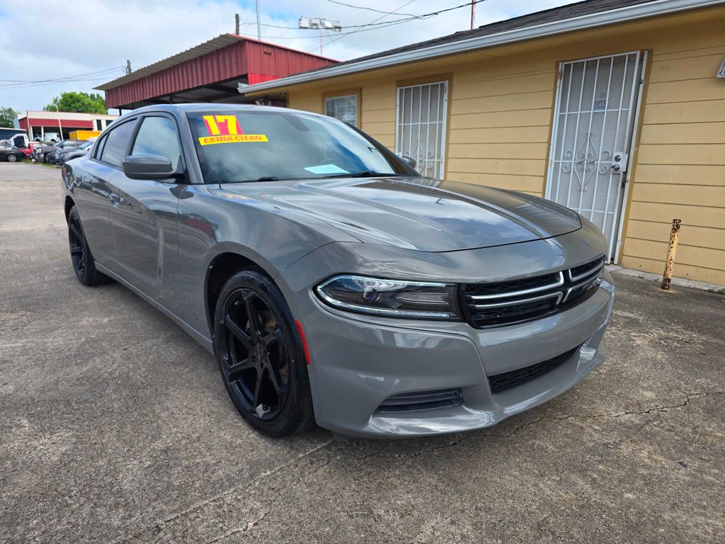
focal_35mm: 23
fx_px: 482
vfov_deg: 58.9
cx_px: 362
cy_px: 272
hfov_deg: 73.9
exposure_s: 1/455
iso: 12
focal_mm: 6.3
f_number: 1.7
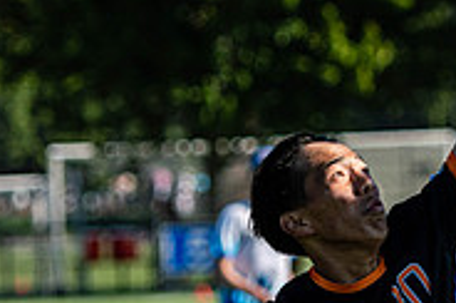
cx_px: 706
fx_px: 6714
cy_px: -43
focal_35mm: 531
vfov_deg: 2.6
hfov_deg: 3.9
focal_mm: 112
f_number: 3.2
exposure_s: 1/2000
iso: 100
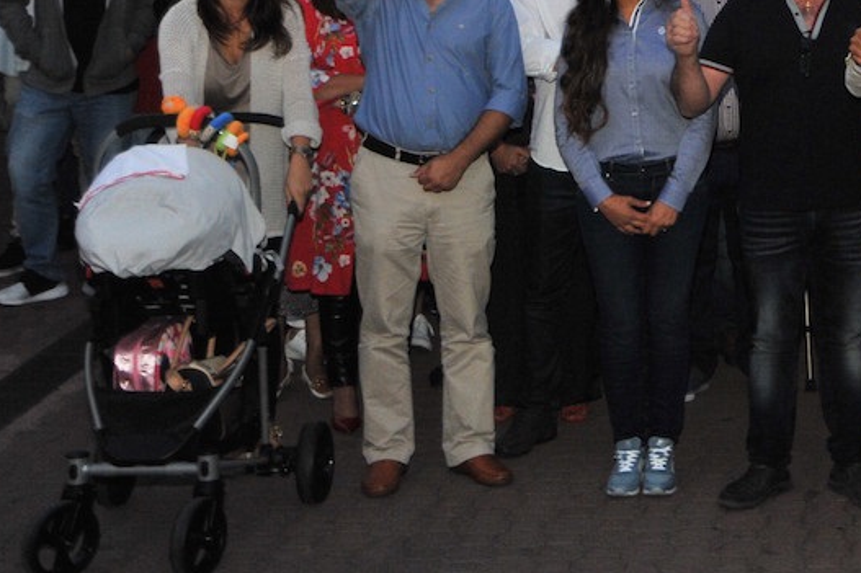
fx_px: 2439
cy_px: 15
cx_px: 1015
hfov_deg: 19.0
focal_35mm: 102
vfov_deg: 13.3
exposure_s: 1/100
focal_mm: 42
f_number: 5.6
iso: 1600
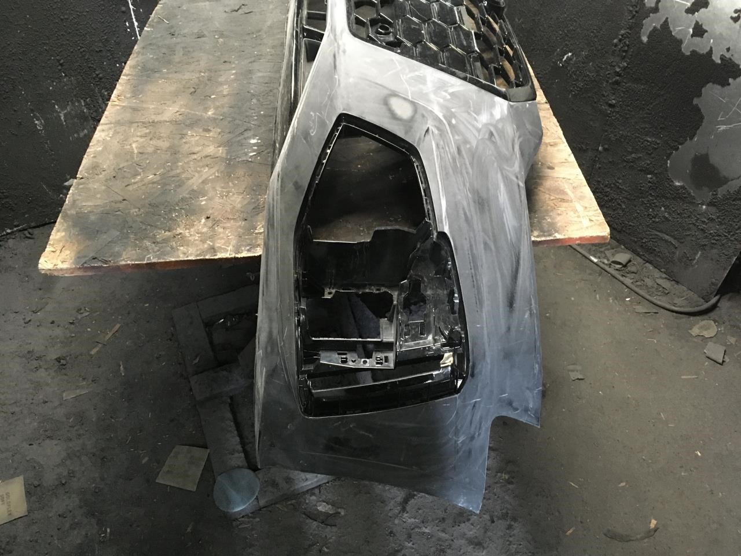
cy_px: 278
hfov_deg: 61.7
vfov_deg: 48.2
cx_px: 370
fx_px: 621
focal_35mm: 29
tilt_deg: -42.9
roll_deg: +2.8
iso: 250
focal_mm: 4.15
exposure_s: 1/15
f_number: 2.2
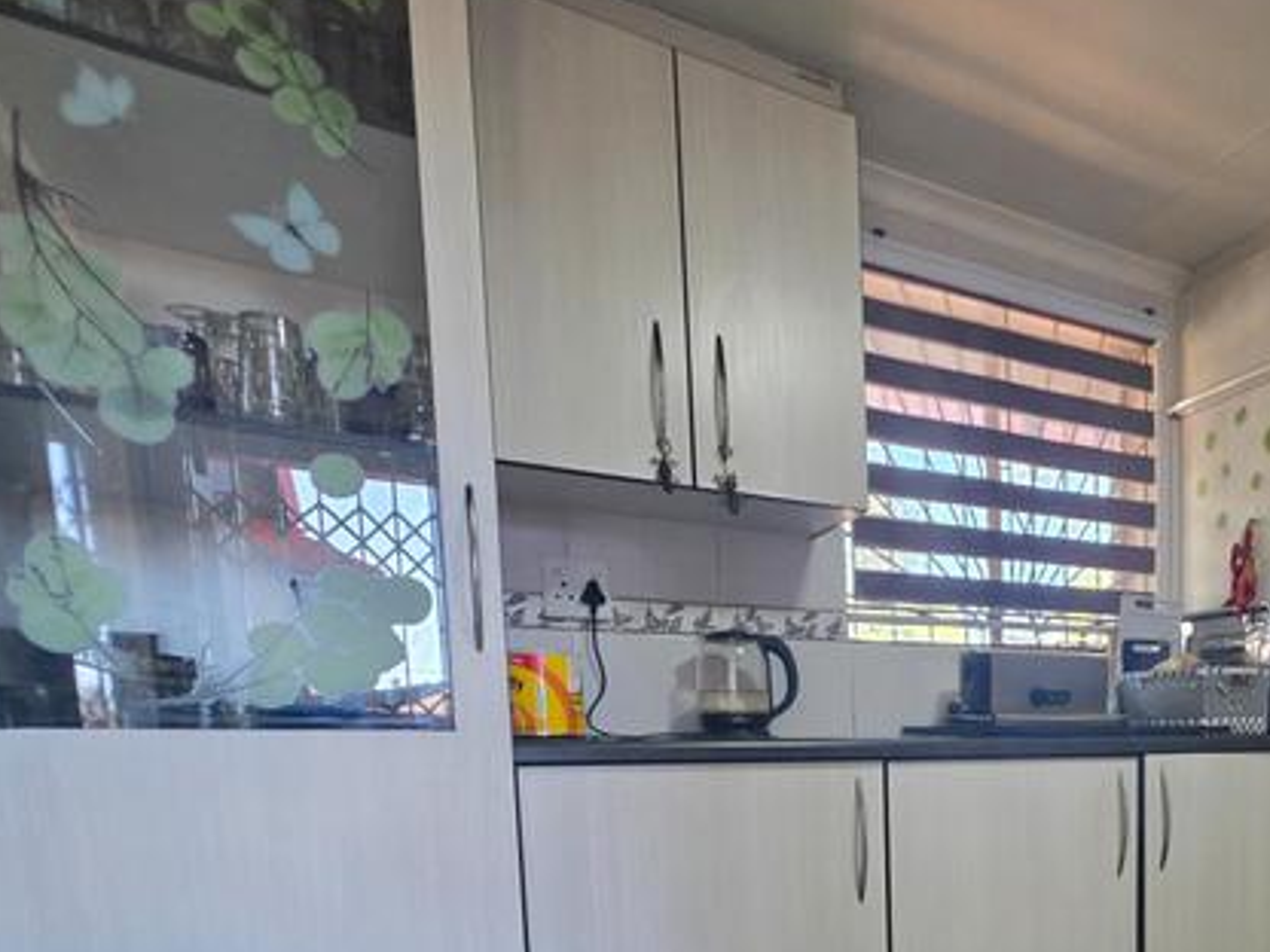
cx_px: 1099
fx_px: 917
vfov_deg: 48.5
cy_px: 873
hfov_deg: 60.7
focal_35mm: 25
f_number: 1.9
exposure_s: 1/200
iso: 400
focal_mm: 2.2
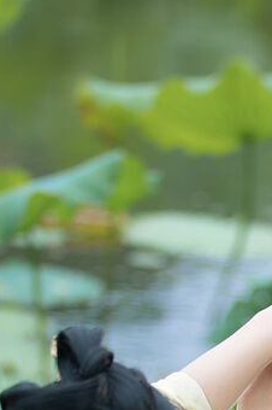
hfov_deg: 3.2
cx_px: 475
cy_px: 856
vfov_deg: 4.8
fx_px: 4815
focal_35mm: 424
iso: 100
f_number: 2.8
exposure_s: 1/400
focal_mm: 80
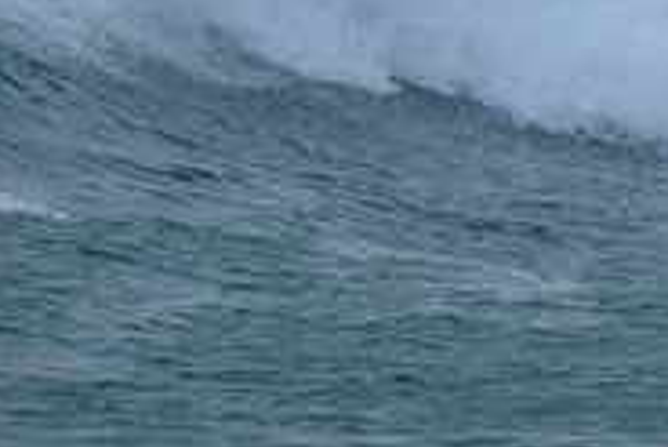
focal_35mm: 1733
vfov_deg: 0.8
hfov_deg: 1.2
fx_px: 32181
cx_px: -10
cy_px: -159
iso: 500
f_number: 8
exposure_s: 1/2000
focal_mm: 400
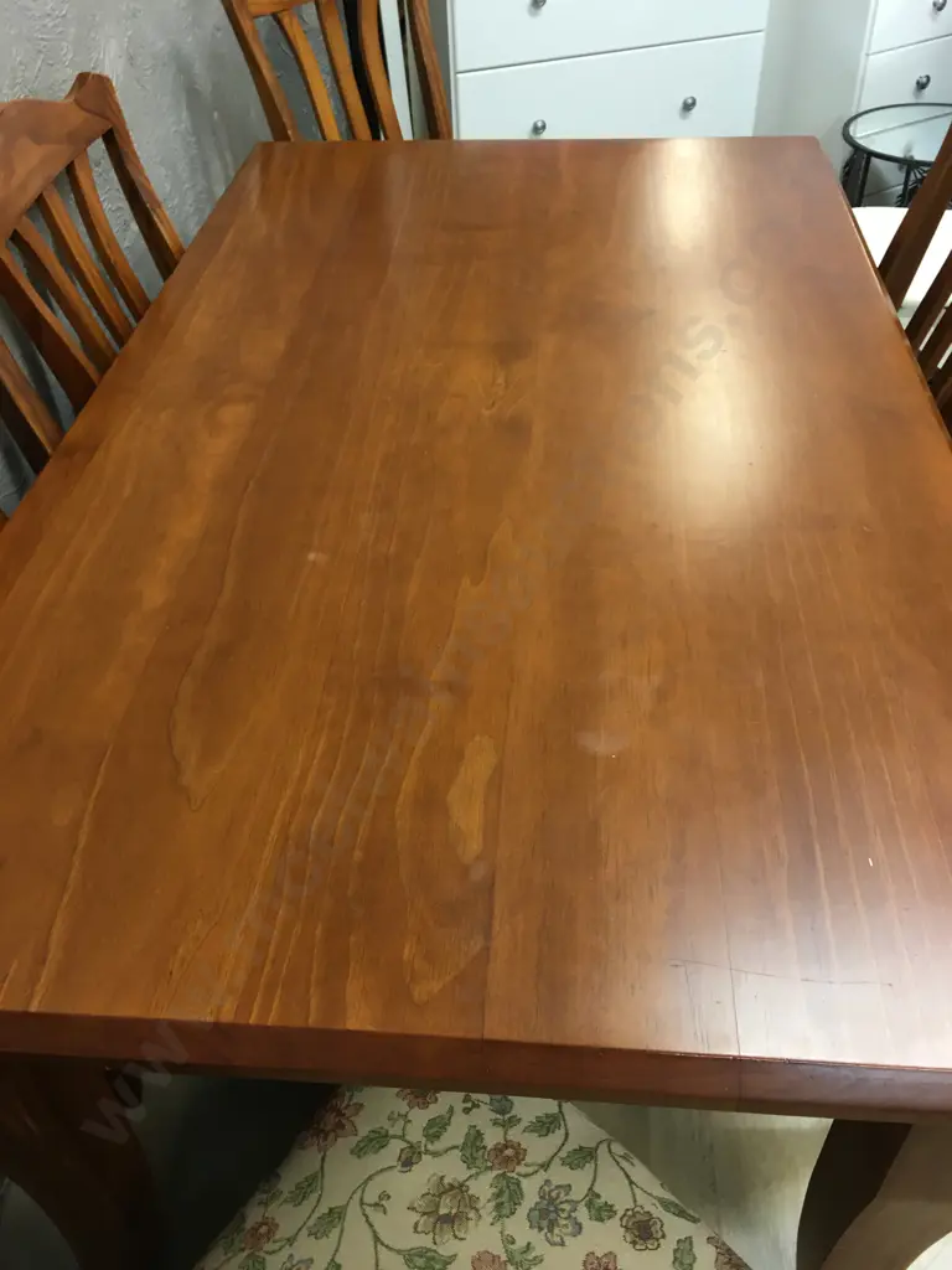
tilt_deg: -41.4
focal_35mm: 29
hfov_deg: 48.2
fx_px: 1063
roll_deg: +1.6
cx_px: 476
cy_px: 635
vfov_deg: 61.7
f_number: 2.2
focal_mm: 4.15
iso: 40
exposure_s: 1/17
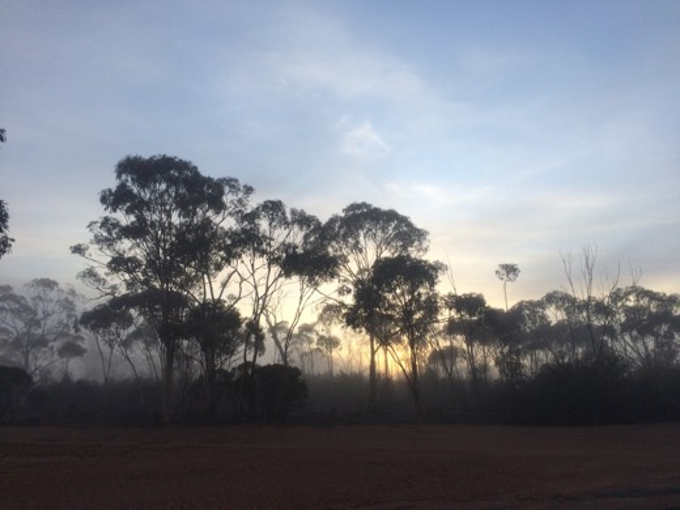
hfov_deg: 61.7
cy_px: 255
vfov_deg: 48.2
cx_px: 340
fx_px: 570
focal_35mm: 29
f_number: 2.2
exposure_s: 1/533
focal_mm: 4.15
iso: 32
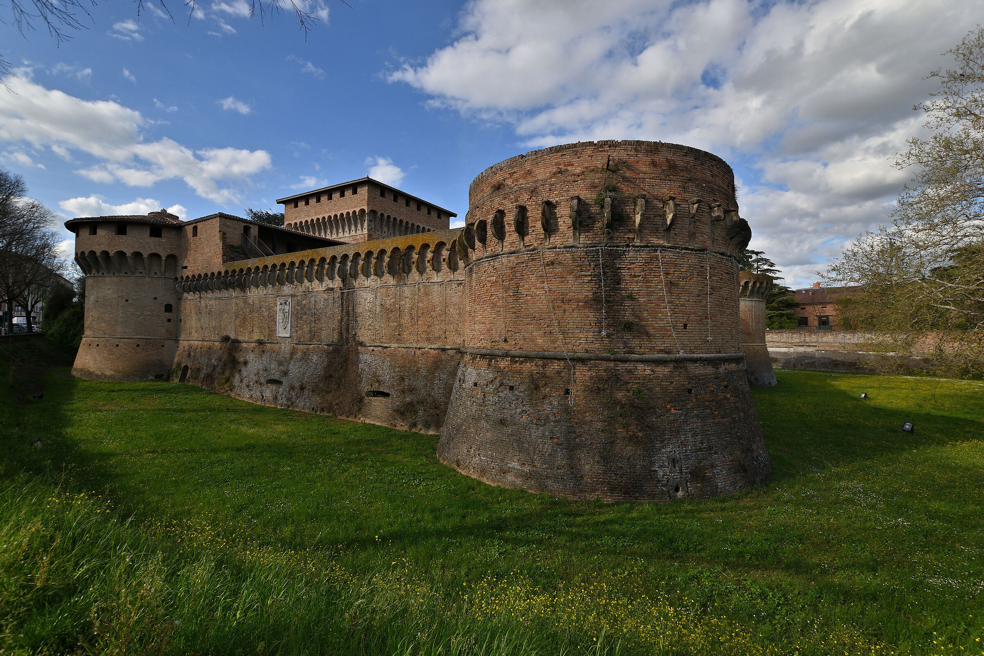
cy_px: 328
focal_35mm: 15
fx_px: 410
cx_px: 492
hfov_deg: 100.4
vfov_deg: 77.3
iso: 100
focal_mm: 10
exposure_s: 1/350
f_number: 9.5
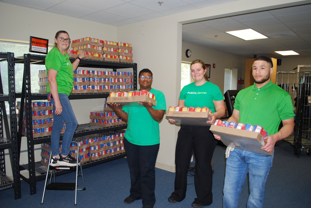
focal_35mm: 27
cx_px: 156
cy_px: 104
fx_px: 234
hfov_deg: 67.3
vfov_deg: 48.0
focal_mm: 18
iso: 200
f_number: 3.5
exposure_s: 1/60
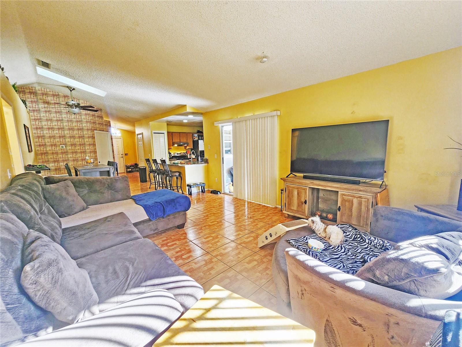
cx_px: 231
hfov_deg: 106.2
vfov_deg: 89.9
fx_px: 174
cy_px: 174
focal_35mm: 13
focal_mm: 2.2
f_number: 2.2
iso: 160
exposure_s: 1/60
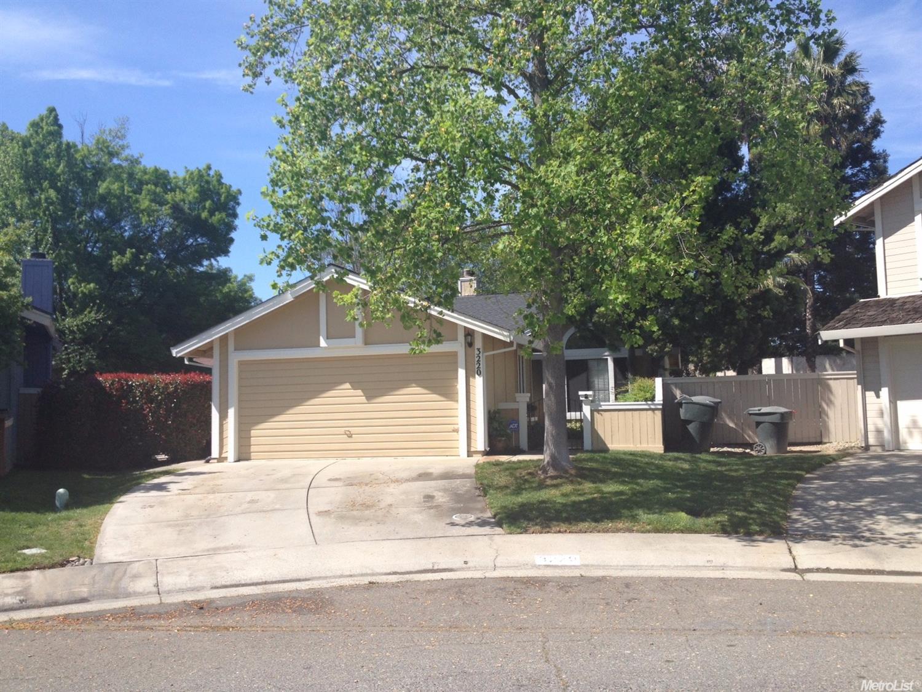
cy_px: 346
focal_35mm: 35
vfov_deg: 40.7
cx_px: 461
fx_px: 932
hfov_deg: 52.6
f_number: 2.4
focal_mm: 4.28
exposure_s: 1/1284
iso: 50
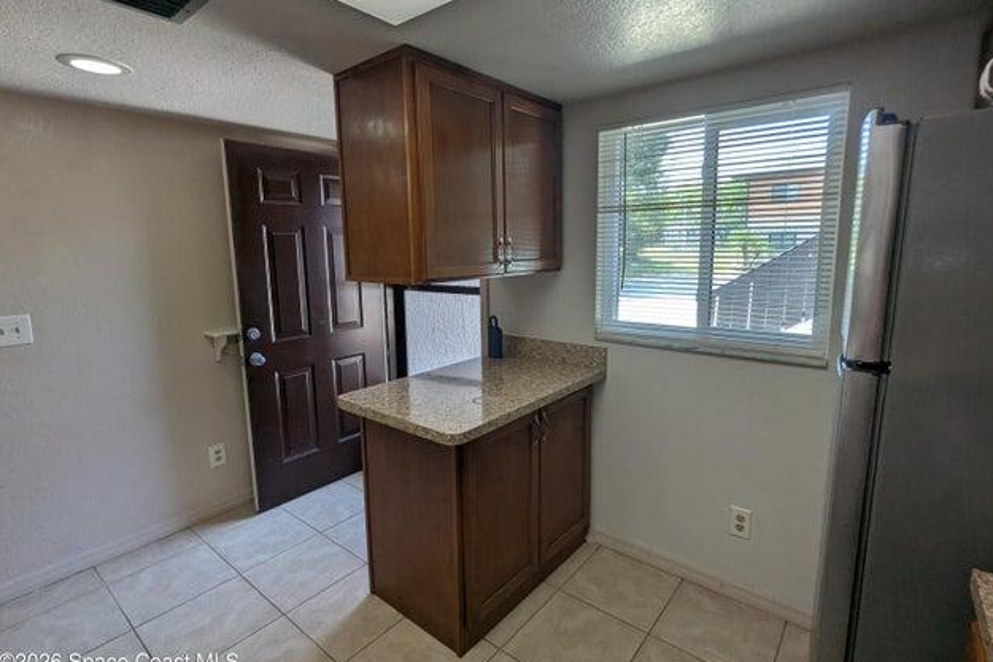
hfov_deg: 93.3
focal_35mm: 17
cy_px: 316
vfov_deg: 70.4
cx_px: 504
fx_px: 469
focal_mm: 2.35
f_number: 2.2
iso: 75
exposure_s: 1/120
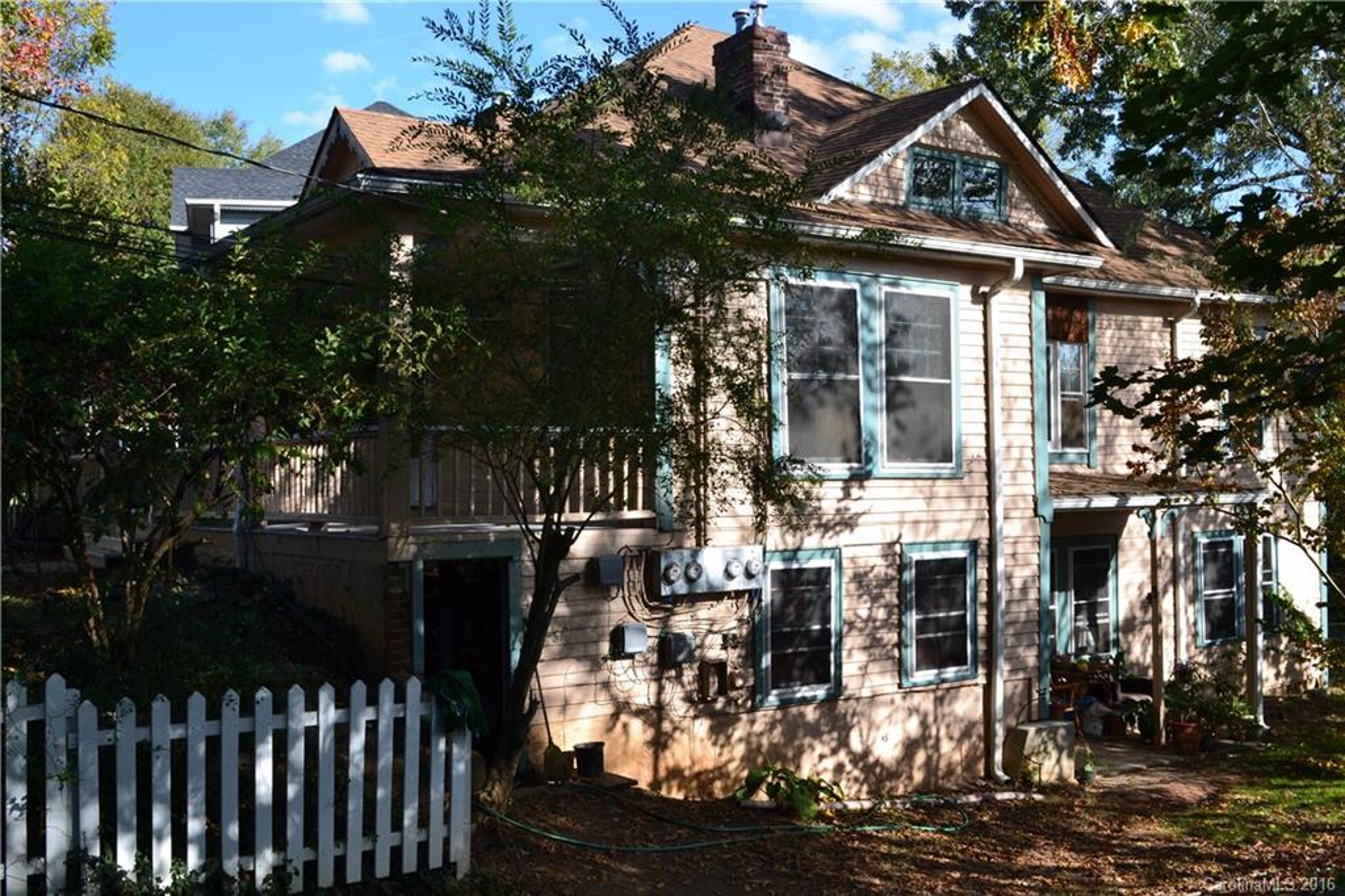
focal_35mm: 36
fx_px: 1344
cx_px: 672
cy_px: 448
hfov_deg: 53.1
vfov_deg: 36.8
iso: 400
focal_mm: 24
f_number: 10
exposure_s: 1/200
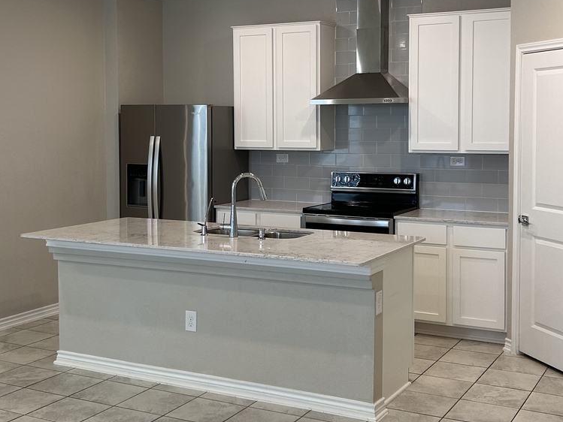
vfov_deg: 29.0
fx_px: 813
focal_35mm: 50
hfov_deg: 38.2
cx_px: 276
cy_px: 167
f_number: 1.5
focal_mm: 5.7
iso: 80
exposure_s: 1/120
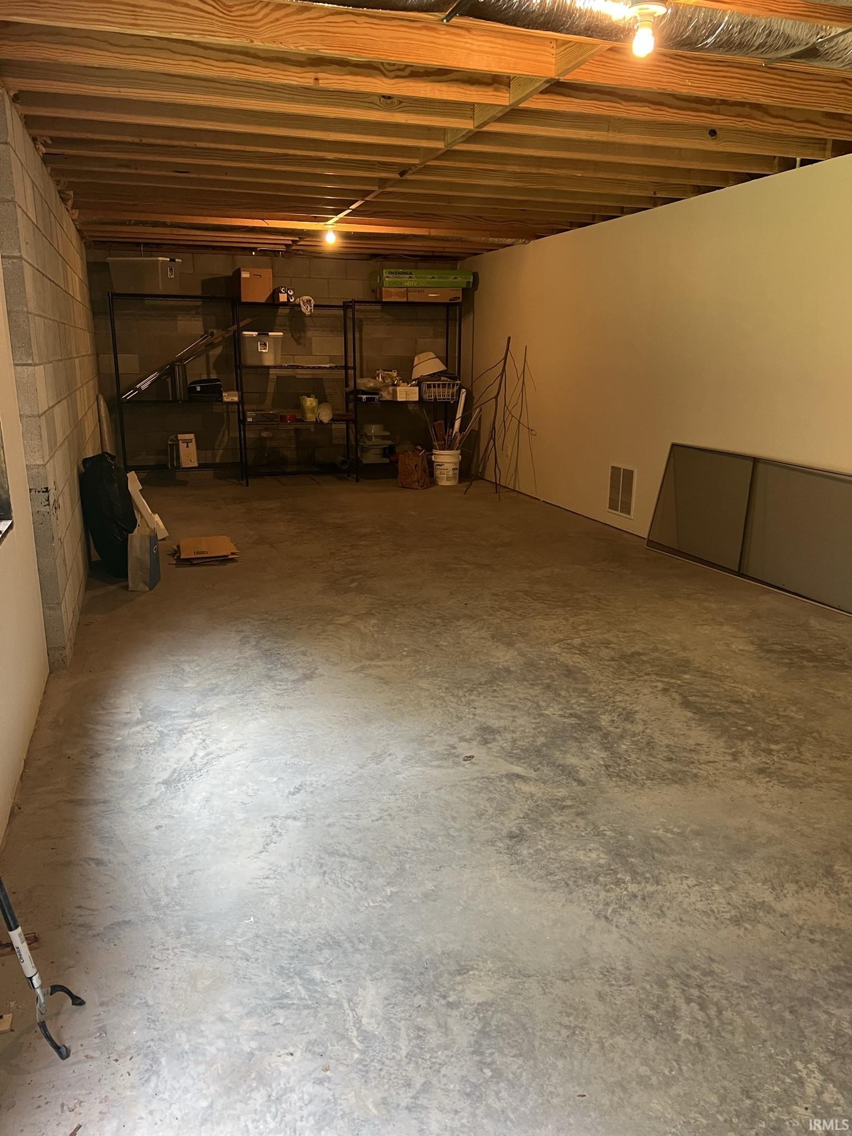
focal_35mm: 26
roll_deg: +0.1
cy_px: 568
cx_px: 426
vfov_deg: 67.3
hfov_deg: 53.1
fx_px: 853
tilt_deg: -13.4
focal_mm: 5.7
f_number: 1.5
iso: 200
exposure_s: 1/60
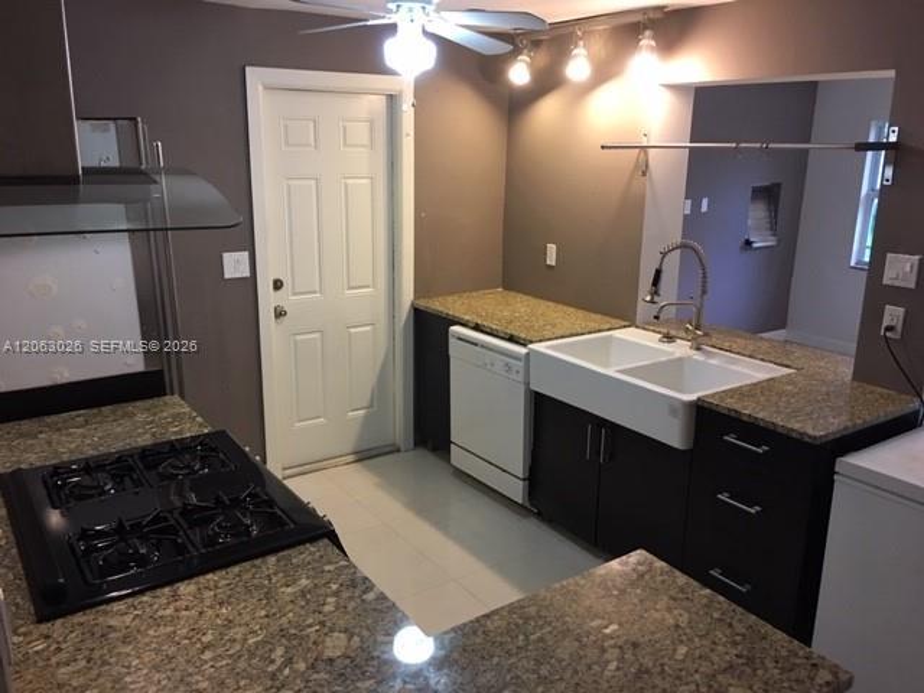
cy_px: 346
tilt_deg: -13.6
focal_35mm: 29
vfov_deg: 48.2
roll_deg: -2.7
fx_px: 774
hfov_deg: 61.7
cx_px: 462
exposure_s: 1/15
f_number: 2.2
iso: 80
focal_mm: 4.15
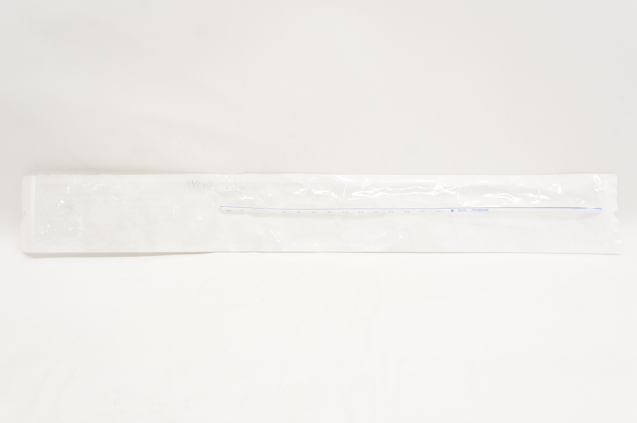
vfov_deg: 39.9
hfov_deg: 57.3
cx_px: 318
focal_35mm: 33
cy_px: 212
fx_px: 583
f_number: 7.1
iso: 1600
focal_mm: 22
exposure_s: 1/200
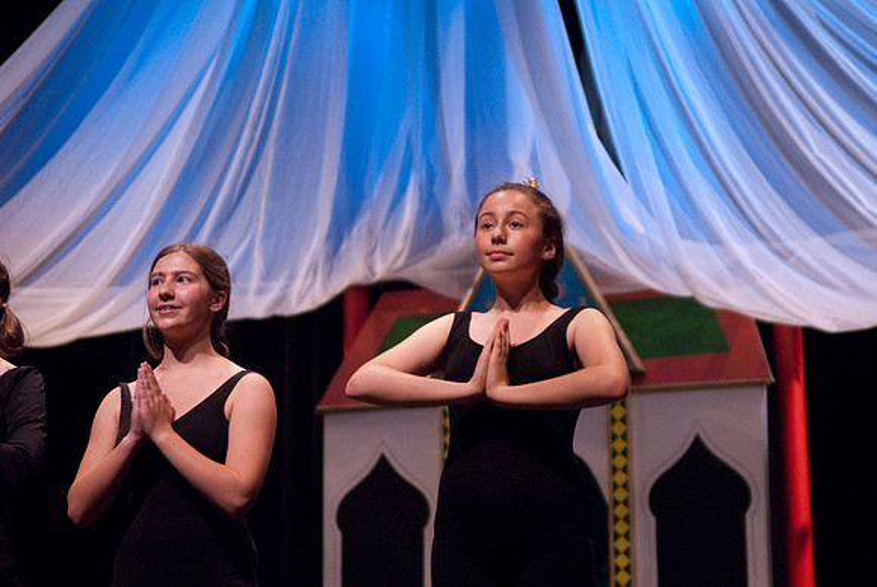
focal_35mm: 120
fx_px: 2926
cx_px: 438
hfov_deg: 17.0
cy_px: 294
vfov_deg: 11.4
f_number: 2.8
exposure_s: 1/60
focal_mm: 80
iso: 1250
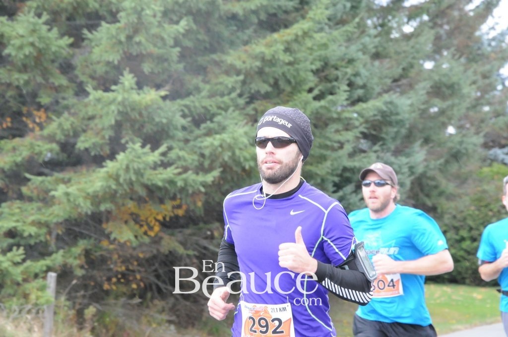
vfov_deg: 8.7
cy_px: 168
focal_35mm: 158
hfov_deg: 13.1
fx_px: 2220
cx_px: 254
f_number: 10
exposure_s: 1/250
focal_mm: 105
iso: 2500
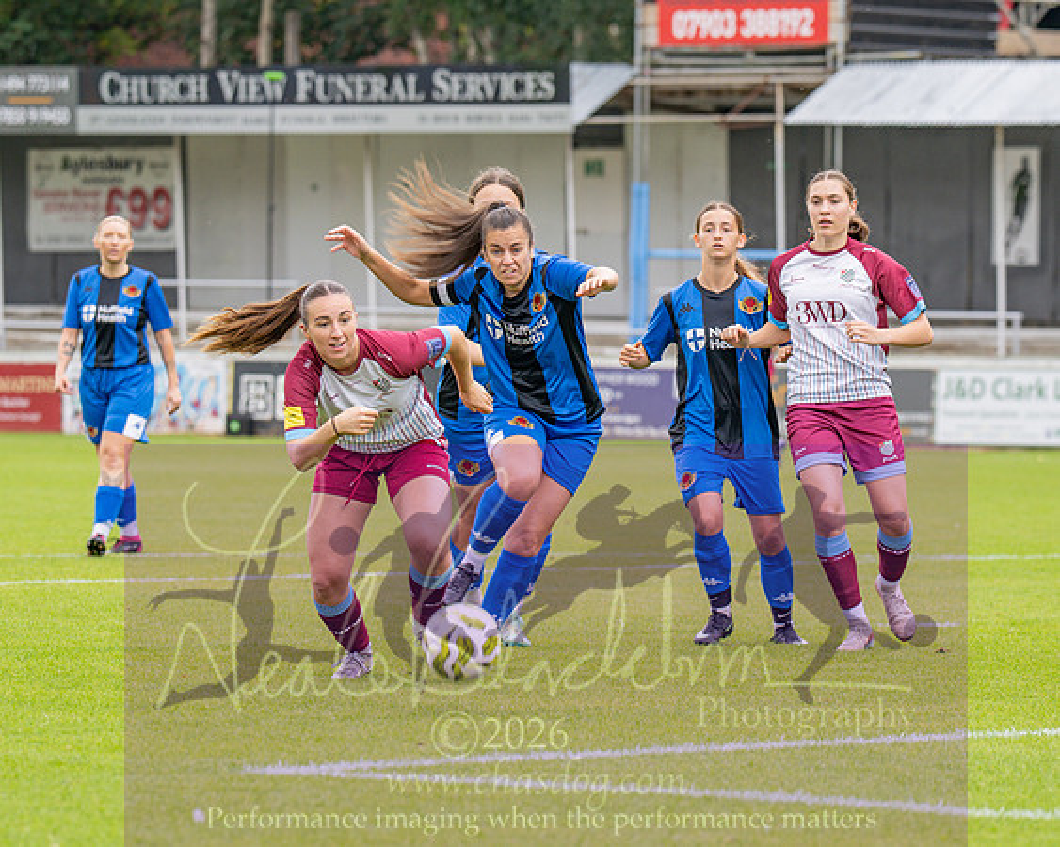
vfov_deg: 6.0
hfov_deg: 7.5
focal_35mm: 259
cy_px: 325
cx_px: 726
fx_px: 8132
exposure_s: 1/320
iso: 80
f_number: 3.5
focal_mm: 135
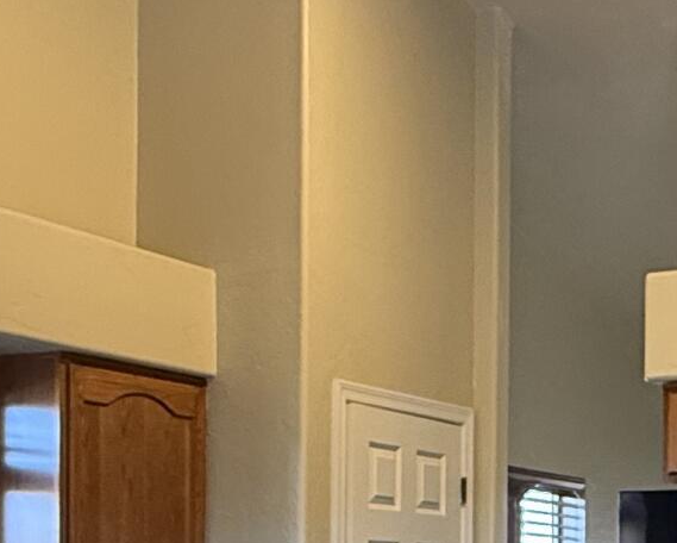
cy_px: 632
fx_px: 1444
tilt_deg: -1.5
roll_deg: -1.1
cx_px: 472
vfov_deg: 20.1
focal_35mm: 72
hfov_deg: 26.2
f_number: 2.2
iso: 320
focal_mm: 2.22
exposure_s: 1/60
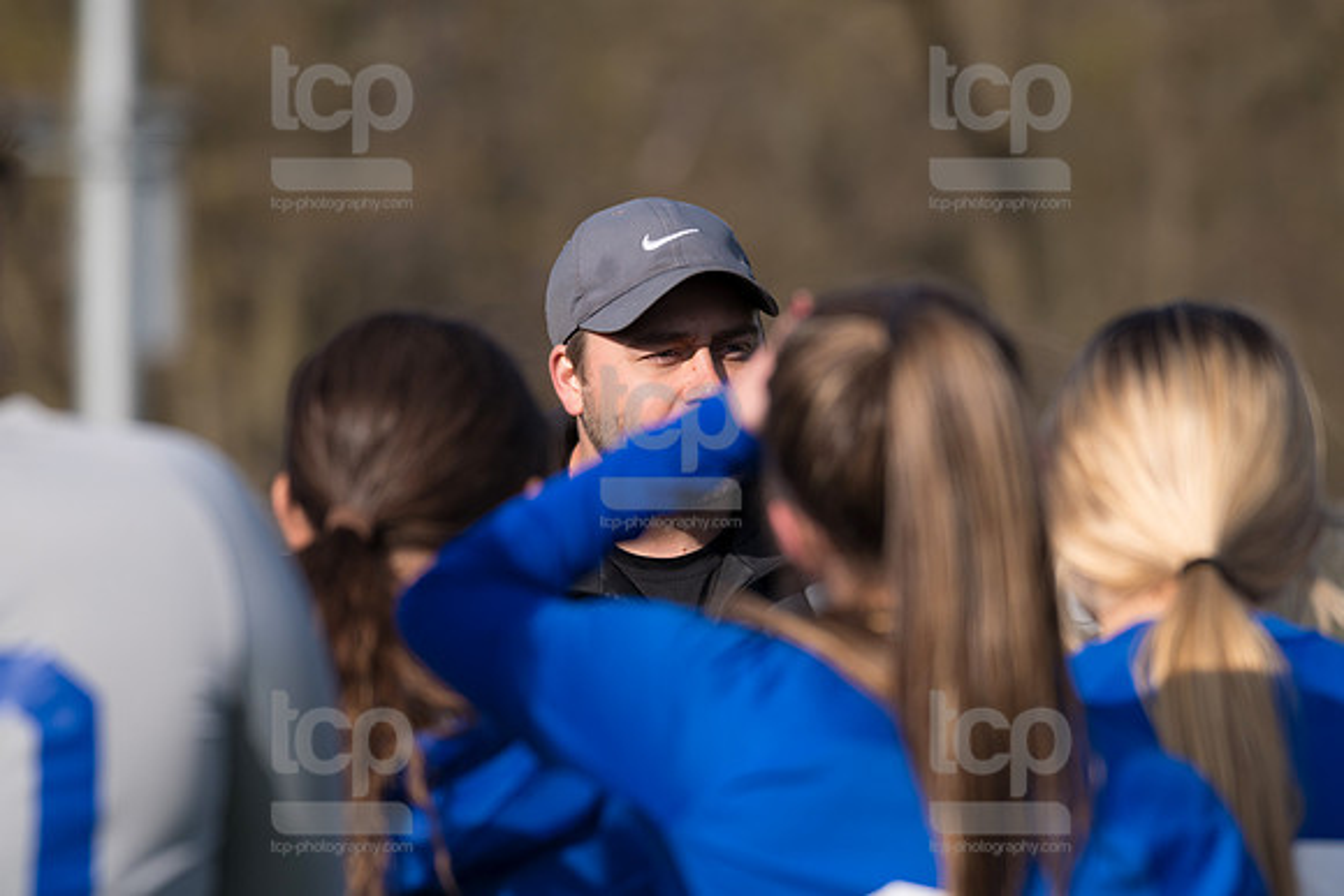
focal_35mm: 290
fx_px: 10829
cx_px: 672
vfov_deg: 4.7
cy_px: 448
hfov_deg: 7.1
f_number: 5.6
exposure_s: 1/1600
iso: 250
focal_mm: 290
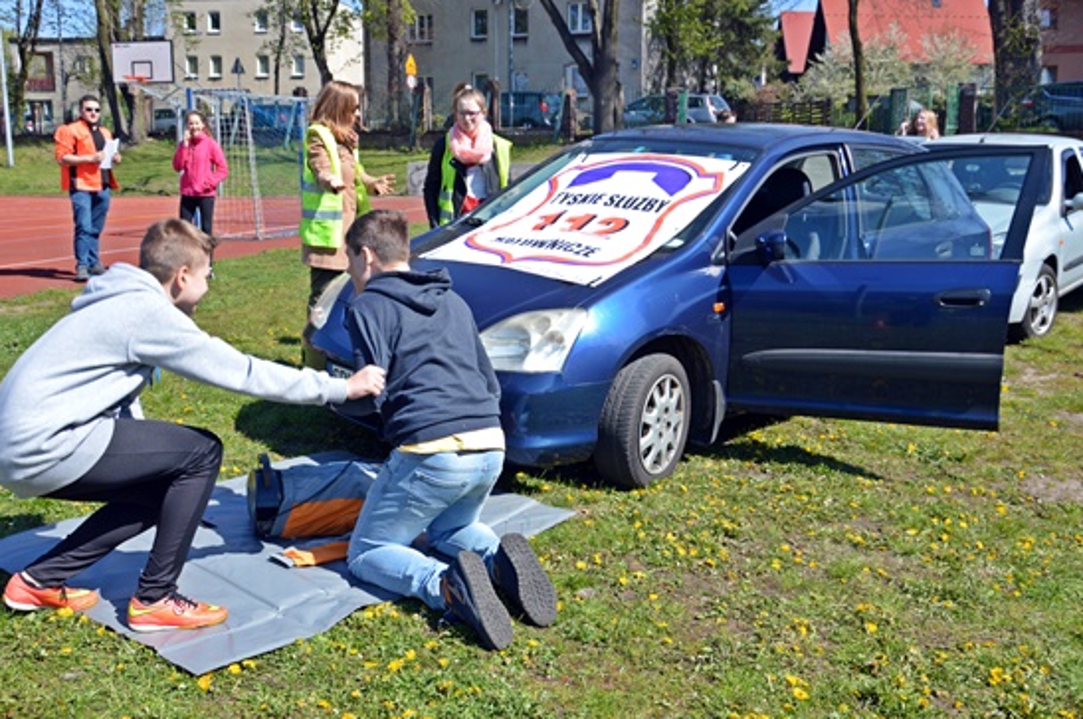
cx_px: 563
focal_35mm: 37
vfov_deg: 36.2
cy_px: 359
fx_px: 1099
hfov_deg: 52.5
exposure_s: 1/250
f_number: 8
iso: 100
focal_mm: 21
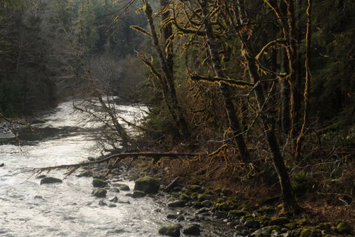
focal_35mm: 56
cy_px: 121
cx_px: 110
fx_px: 552
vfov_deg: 24.2
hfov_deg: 35.2
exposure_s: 1/125
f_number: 8
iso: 200
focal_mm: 35
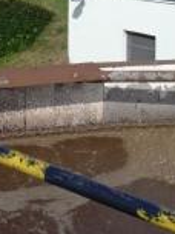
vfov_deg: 17.5
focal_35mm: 103
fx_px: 694
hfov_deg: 14.3
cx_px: 37
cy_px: -97
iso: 100
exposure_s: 1/250
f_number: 8
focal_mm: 5.8
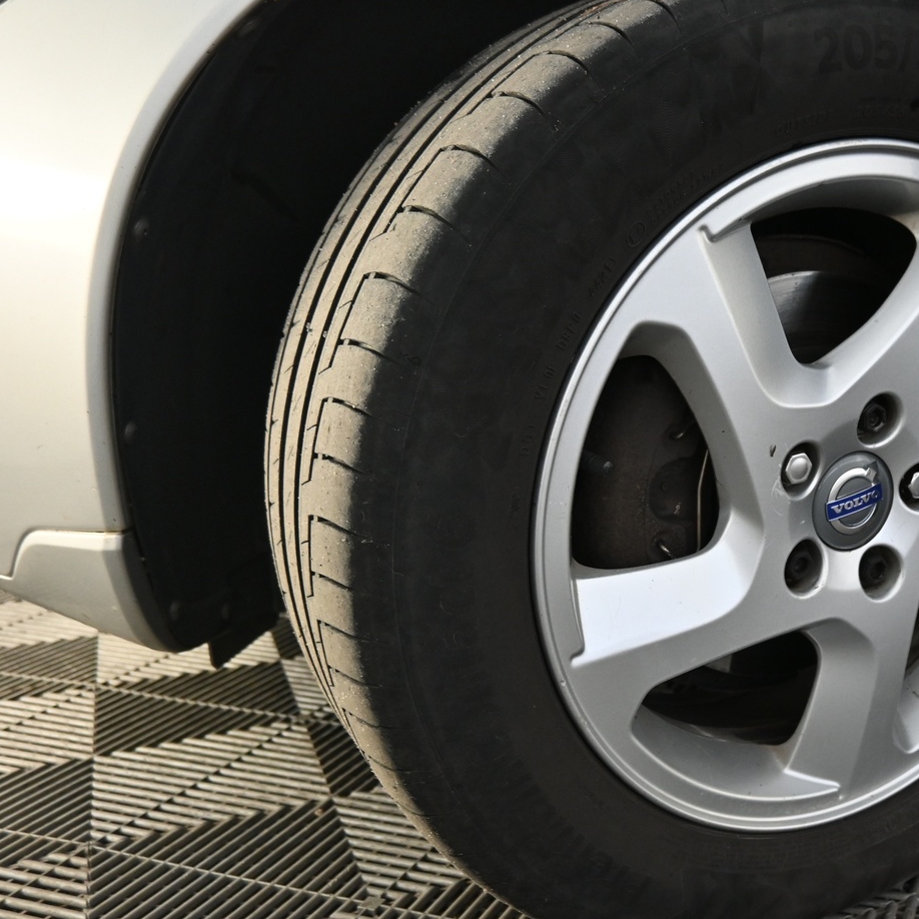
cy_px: 483
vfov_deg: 46.0
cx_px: 787
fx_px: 1081
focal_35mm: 36
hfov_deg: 43.0
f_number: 3.5
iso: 800
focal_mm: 16
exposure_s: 1/25
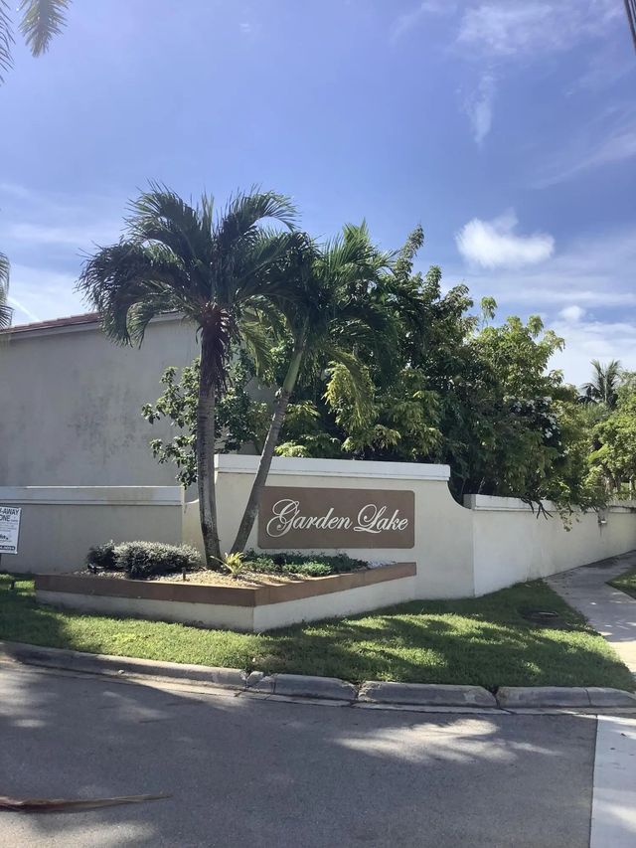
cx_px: 318
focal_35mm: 31
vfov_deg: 58.3
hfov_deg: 45.5
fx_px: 759
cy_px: 424
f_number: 2.4
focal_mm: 3.3
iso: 25
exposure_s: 1/1381
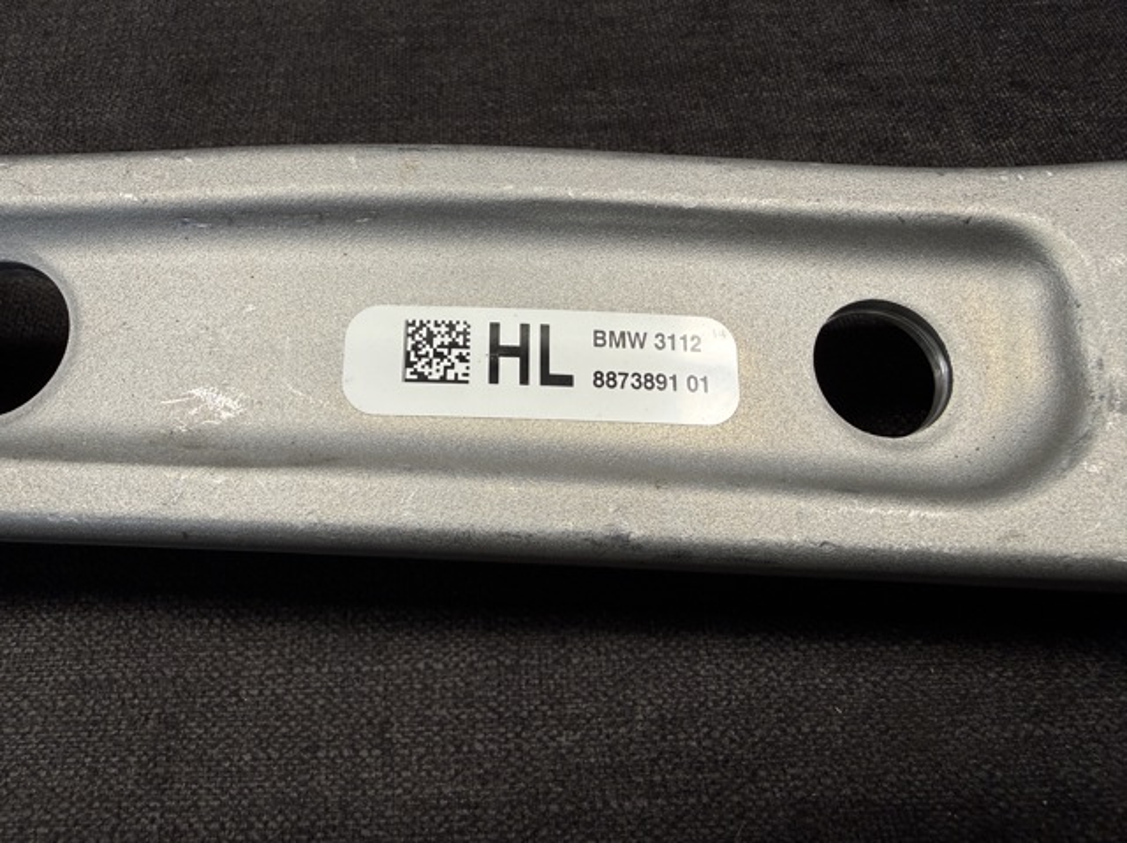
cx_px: 564
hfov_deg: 71.6
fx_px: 781
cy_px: 422
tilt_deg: -60.5
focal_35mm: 24
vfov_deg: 56.8
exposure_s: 1/100
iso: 64
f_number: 2.2
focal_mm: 2.22
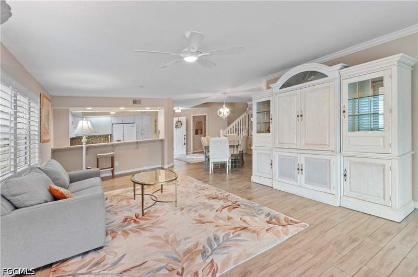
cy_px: 138
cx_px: 209
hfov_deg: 100.5
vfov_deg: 77.1
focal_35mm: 15
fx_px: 174
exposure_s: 1/2.5
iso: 200
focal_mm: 10
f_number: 8
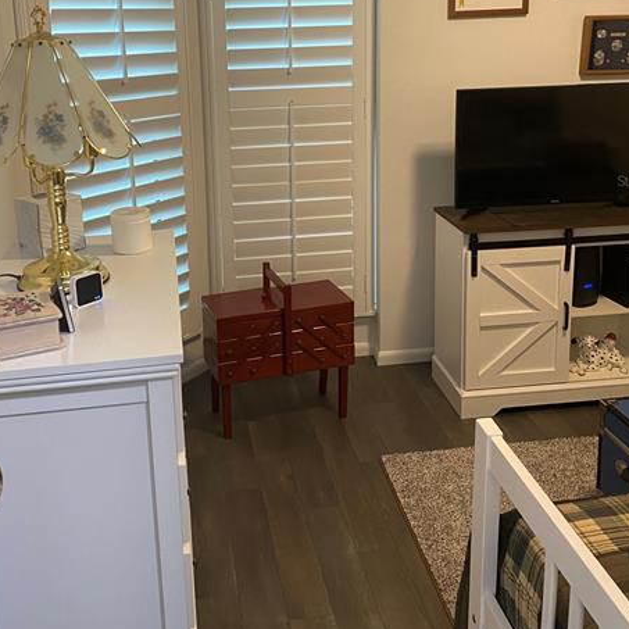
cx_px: 280
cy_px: 181
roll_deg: +1.9
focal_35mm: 39
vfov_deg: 41.9
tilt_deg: -11.1
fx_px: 802
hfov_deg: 42.8
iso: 250
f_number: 1.8
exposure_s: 1/60
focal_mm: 4.25
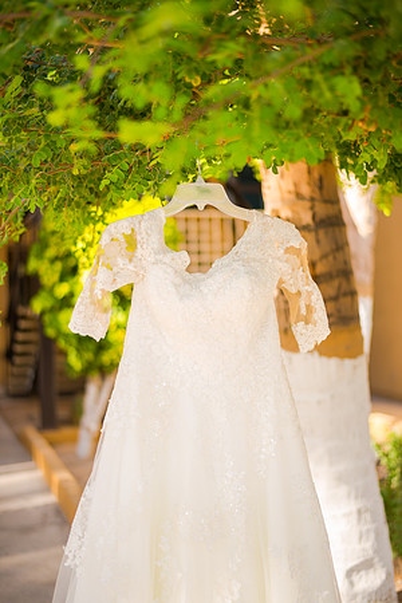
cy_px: 302
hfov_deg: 27.0
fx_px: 837
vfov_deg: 39.6
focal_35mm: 50
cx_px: 201
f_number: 1.8
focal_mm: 50
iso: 50
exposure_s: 1/500
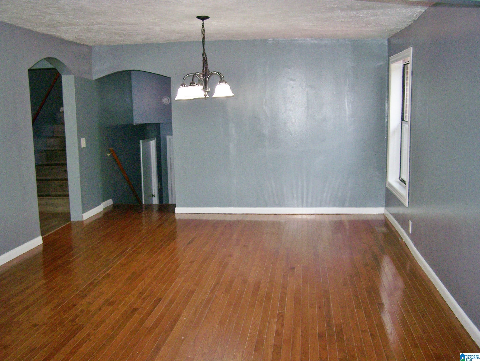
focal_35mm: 38
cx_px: 240
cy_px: 180
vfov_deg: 37.8
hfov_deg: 48.9
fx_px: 527
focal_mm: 6.3
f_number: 2.8
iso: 160
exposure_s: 1/60
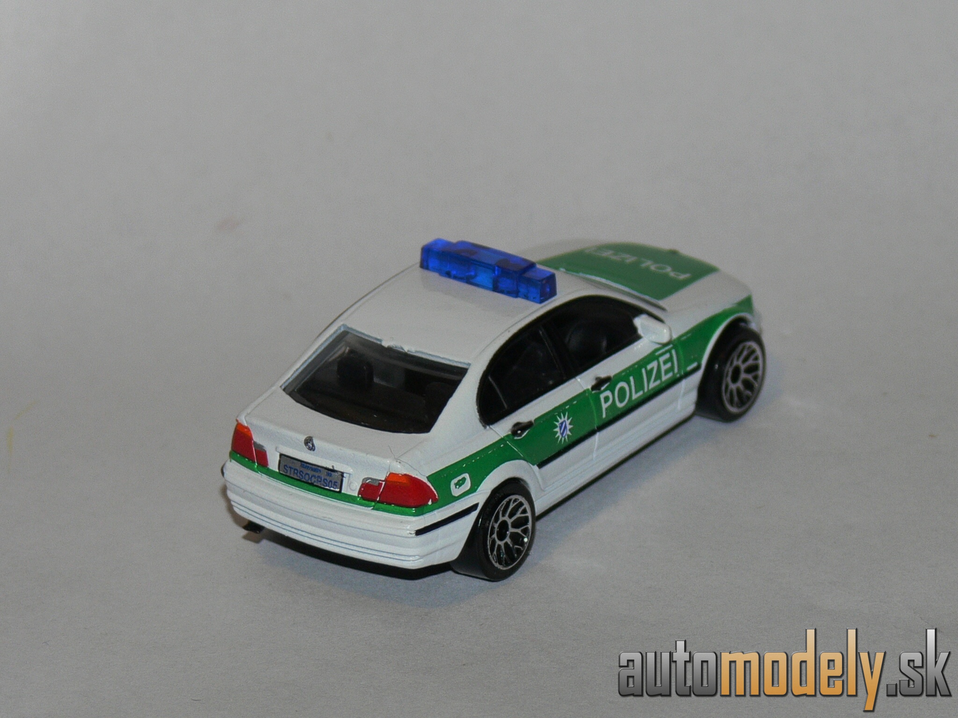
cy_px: 359
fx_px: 5673
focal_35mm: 205
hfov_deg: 9.7
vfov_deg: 7.2
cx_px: 479
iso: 100
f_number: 3.6
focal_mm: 27.3
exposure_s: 1/30
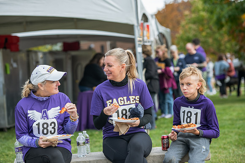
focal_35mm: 110
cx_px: 122
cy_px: 82
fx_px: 749
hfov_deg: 18.6
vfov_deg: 12.5
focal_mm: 110
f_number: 3.5
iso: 100
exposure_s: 1/400
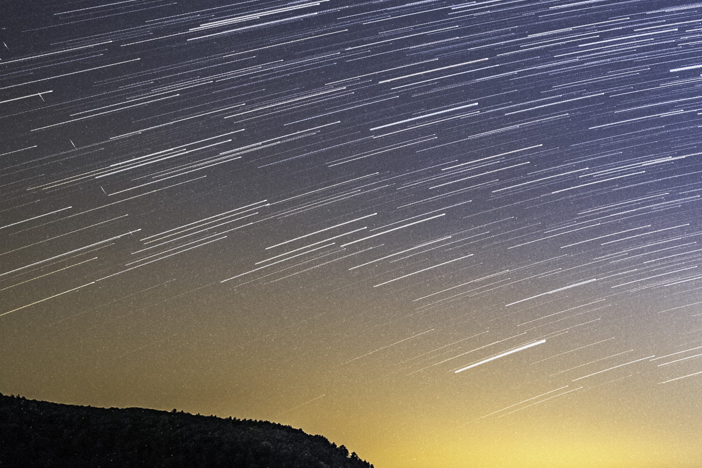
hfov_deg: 31.0
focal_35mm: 45
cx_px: 966
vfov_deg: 29.7
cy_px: 298
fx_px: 878
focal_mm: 14
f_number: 2.8
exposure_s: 25
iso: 2500
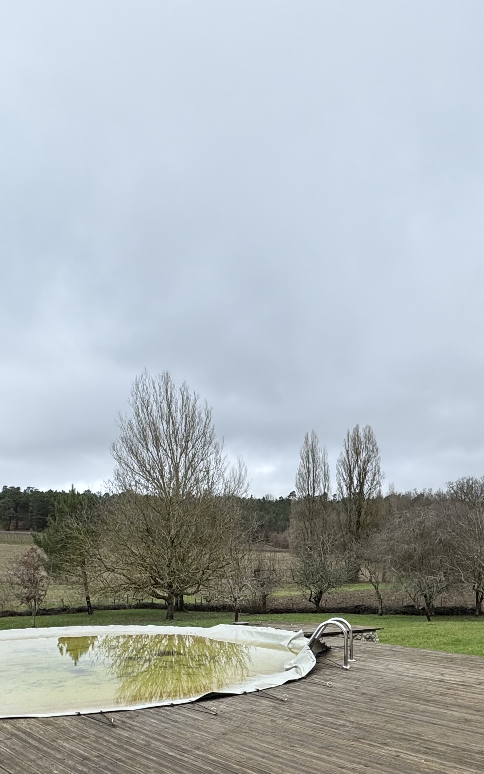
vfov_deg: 58.2
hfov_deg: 40.4
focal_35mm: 31
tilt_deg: -2.0
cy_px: 576
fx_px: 654
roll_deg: +0.1
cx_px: 292
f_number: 2.2
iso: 50
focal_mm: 2.22
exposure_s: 1/849
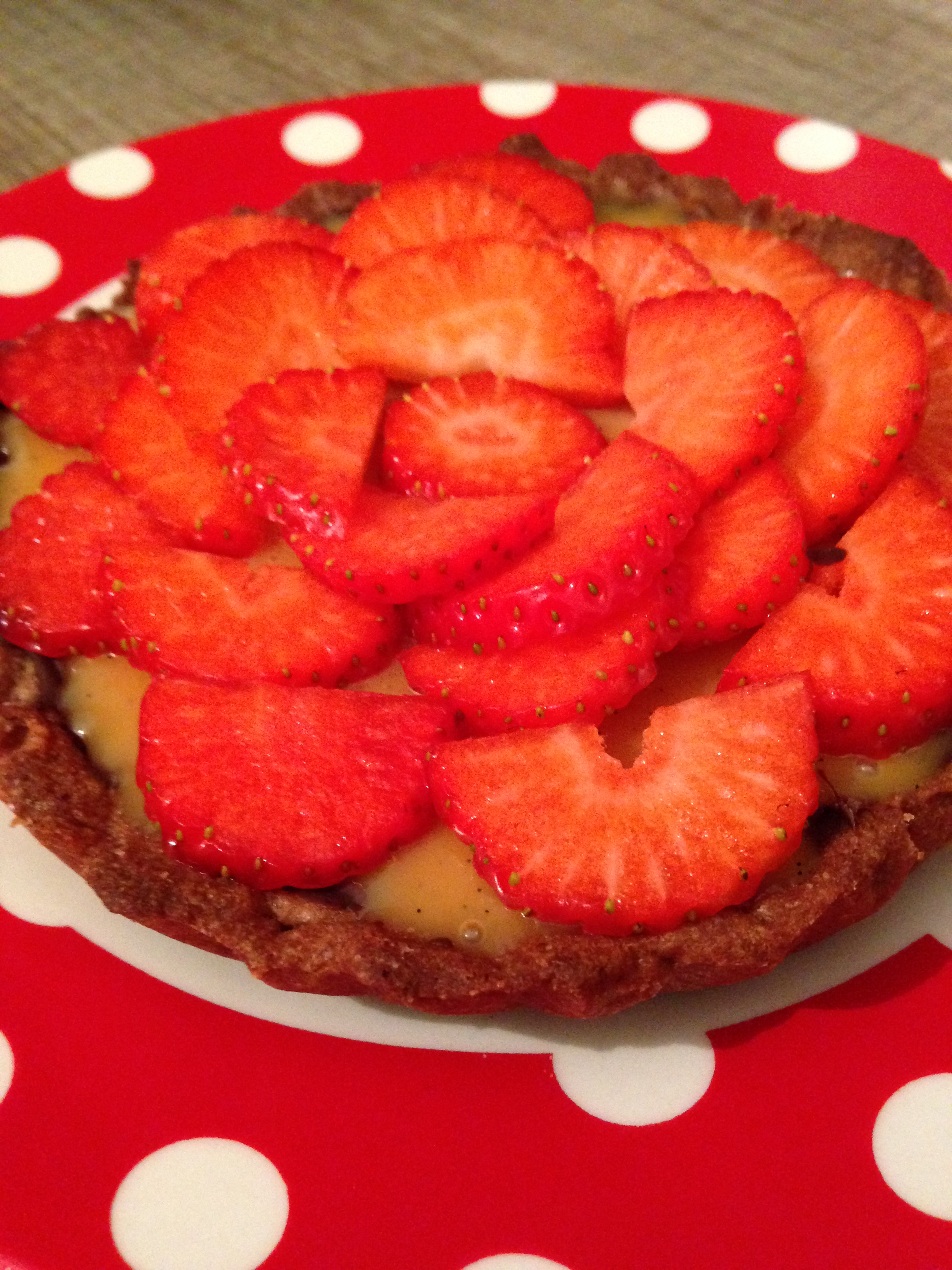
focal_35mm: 33
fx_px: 1210
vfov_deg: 55.4
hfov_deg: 42.9
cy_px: 635
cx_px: 476
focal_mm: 4.12
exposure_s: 1/15
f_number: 2.4
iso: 640
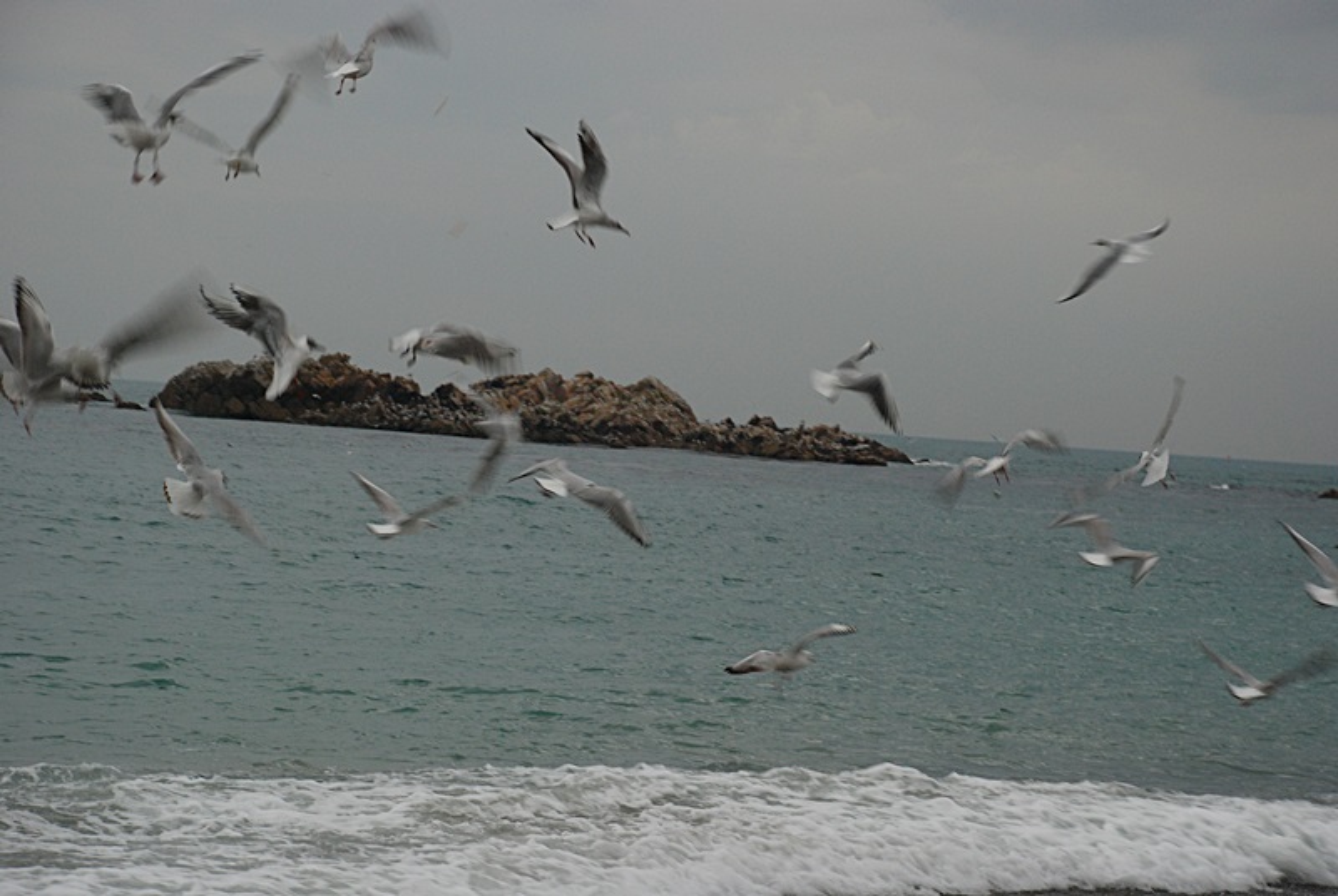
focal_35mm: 105
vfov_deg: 13.1
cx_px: 669
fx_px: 3908
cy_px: 448
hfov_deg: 19.4
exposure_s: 1/60
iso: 400
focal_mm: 70
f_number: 6.3
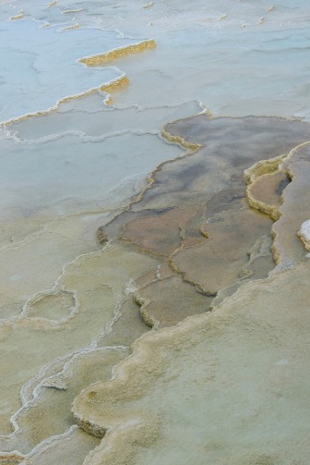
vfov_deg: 27.0
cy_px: 241
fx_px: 967
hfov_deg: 18.2
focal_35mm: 75
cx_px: 161
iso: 320
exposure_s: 1/500
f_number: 9
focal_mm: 70
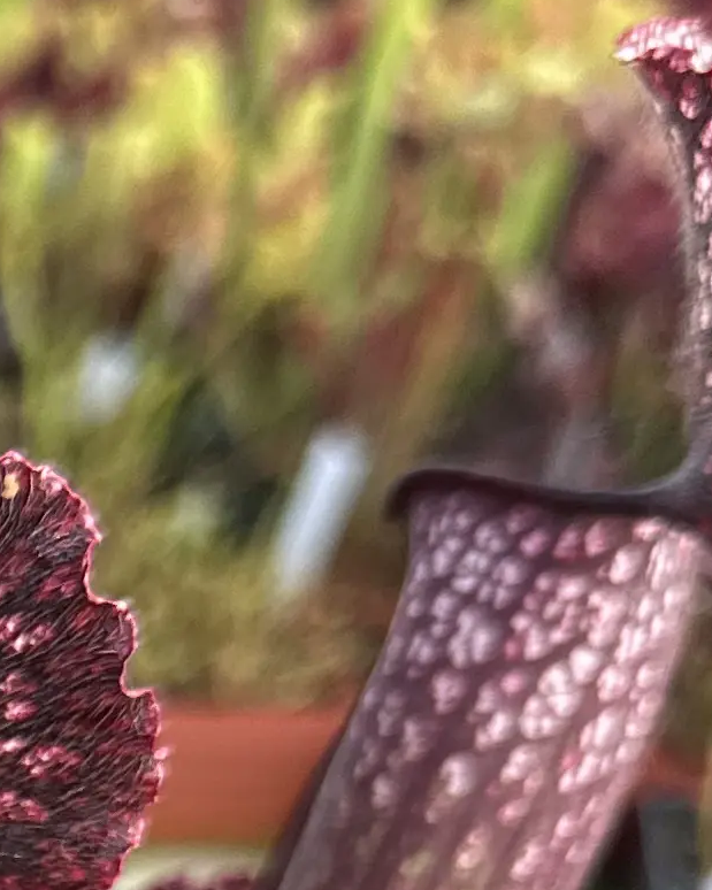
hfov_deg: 11.0
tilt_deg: -41.5
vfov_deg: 14.7
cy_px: 1330
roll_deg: -2.7
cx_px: -881
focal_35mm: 122
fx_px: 3214
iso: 80
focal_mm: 6.86
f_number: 1.78
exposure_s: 1/287
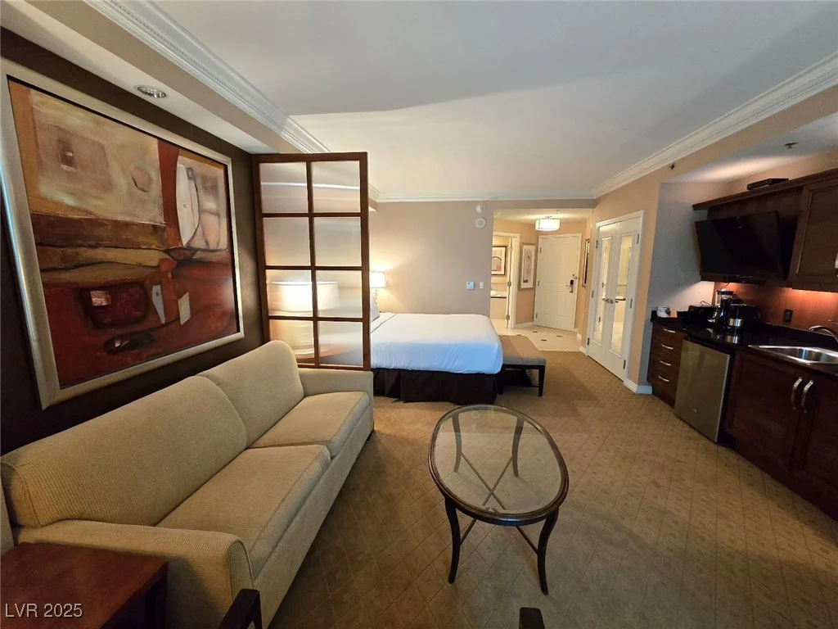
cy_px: 314
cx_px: 419
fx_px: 315
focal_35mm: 13
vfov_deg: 89.9
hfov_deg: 106.2
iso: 1000
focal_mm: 2.2
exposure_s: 1/60.2
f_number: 2.2
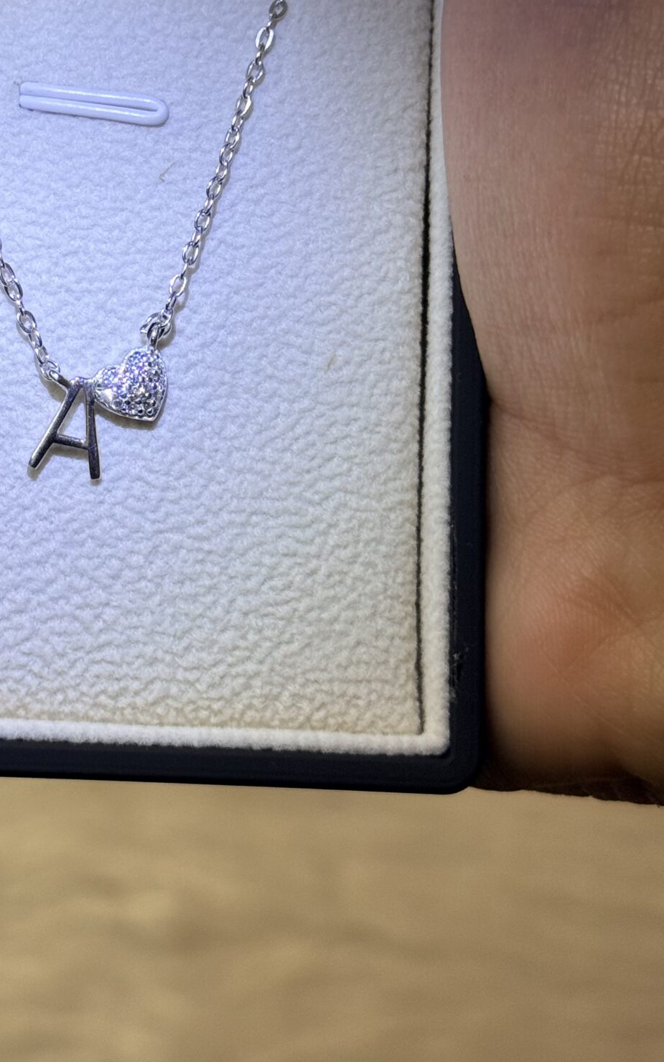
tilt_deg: -47.9
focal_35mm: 88
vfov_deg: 23.3
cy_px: 248
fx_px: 2548
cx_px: 87
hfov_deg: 14.7
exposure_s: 1/100
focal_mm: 6.76
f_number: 1.78
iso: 64
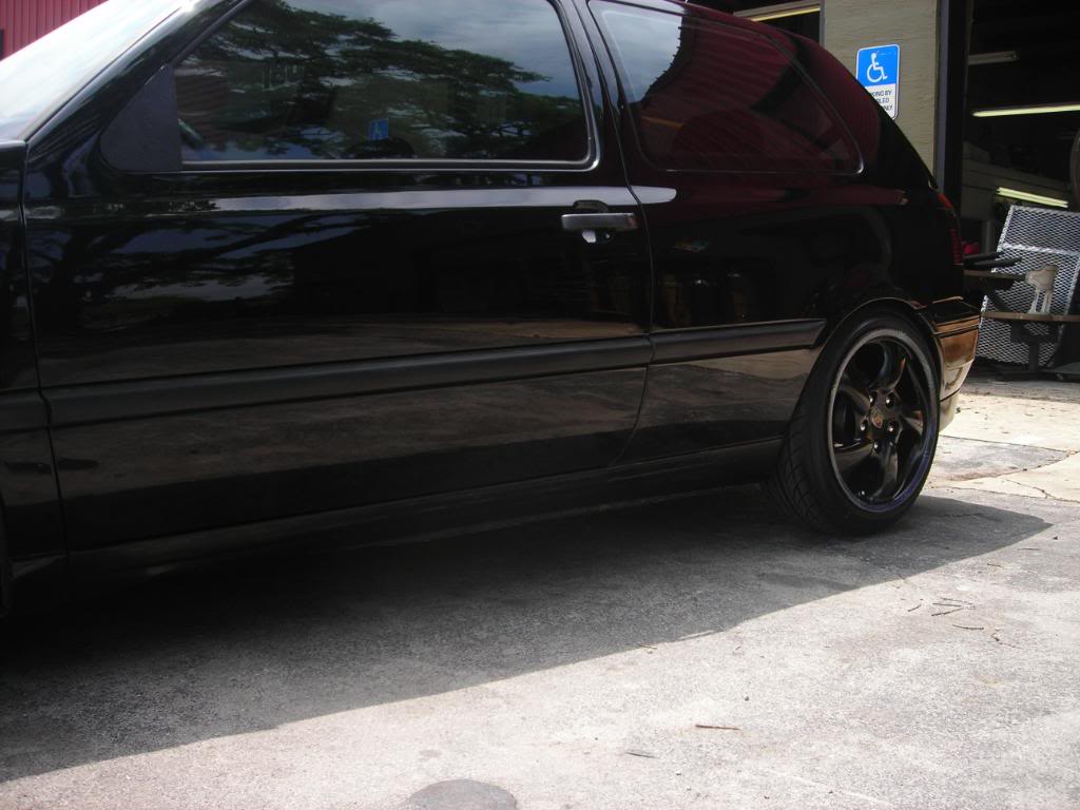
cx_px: 540
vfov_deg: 37.7
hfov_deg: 49.0
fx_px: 1186
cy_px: 405
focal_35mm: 38
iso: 50
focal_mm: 6.3
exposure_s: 1/297
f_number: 3.2
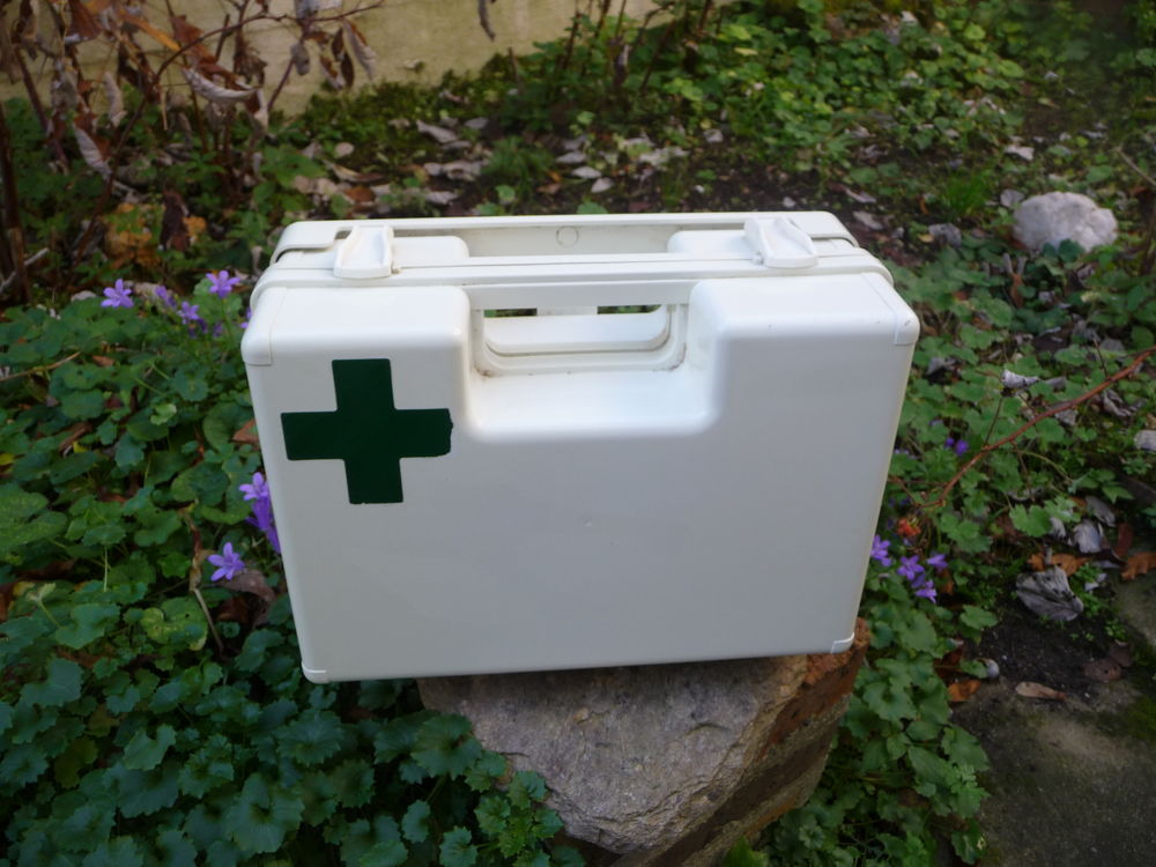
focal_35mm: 28
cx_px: 578
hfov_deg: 63.4
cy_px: 434
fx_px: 935
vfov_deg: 49.7
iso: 100
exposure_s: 1/60
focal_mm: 4.7
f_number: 3.3
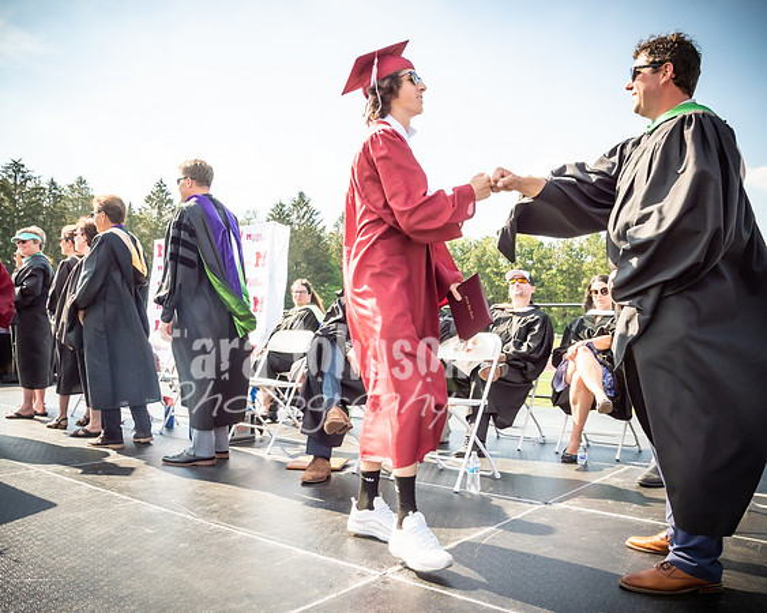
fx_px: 653
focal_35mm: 29
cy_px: 306
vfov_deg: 50.3
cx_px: 384
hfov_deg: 60.9
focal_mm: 17
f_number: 7.1
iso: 200
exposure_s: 1/500
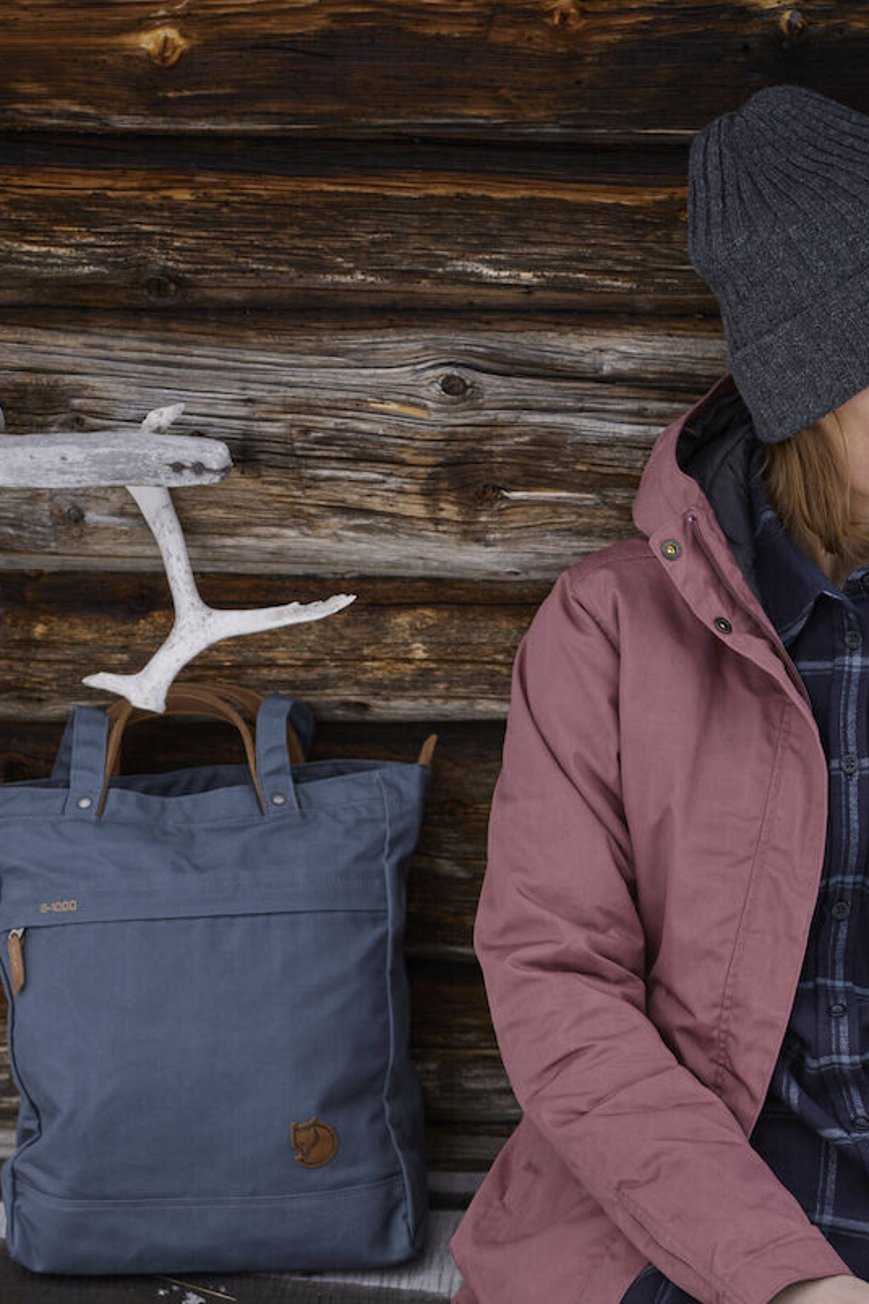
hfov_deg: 13.8
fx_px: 3584
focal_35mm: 99
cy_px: 880
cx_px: 626
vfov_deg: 20.5
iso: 125
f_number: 4
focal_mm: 64
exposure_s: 1/400
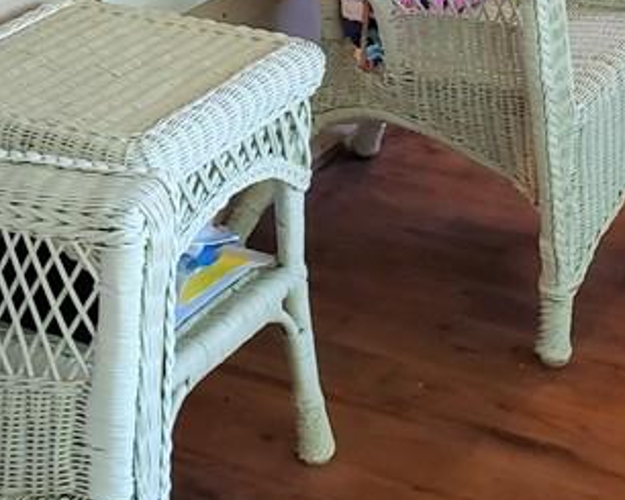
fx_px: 1573
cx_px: 190
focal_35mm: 85
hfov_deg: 22.3
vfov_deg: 16.2
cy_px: -290
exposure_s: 1/40
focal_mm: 4.3
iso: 320
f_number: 2.4
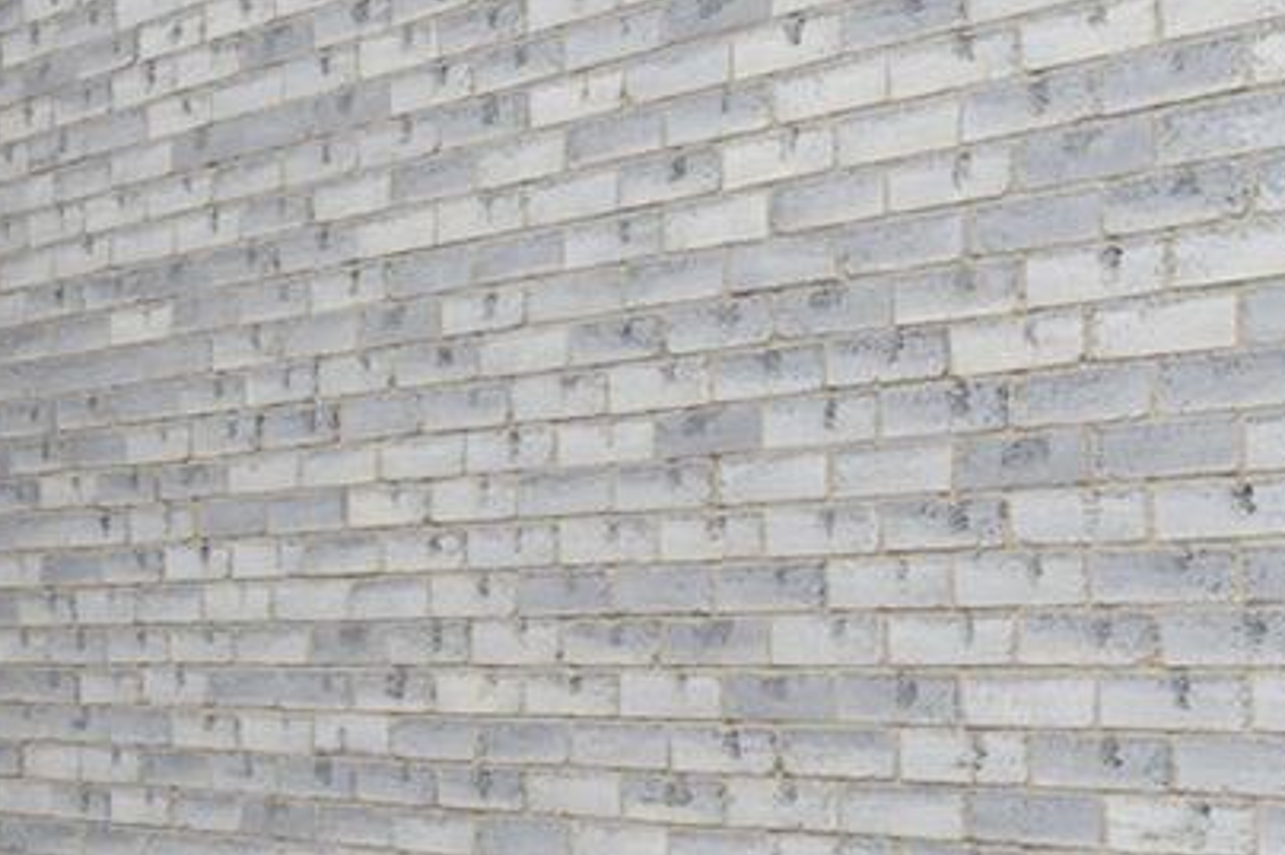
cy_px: 671
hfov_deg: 25.8
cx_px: 111
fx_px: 2712
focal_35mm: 76
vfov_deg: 17.8
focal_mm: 30
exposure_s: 1/400
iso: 400
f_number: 7.1
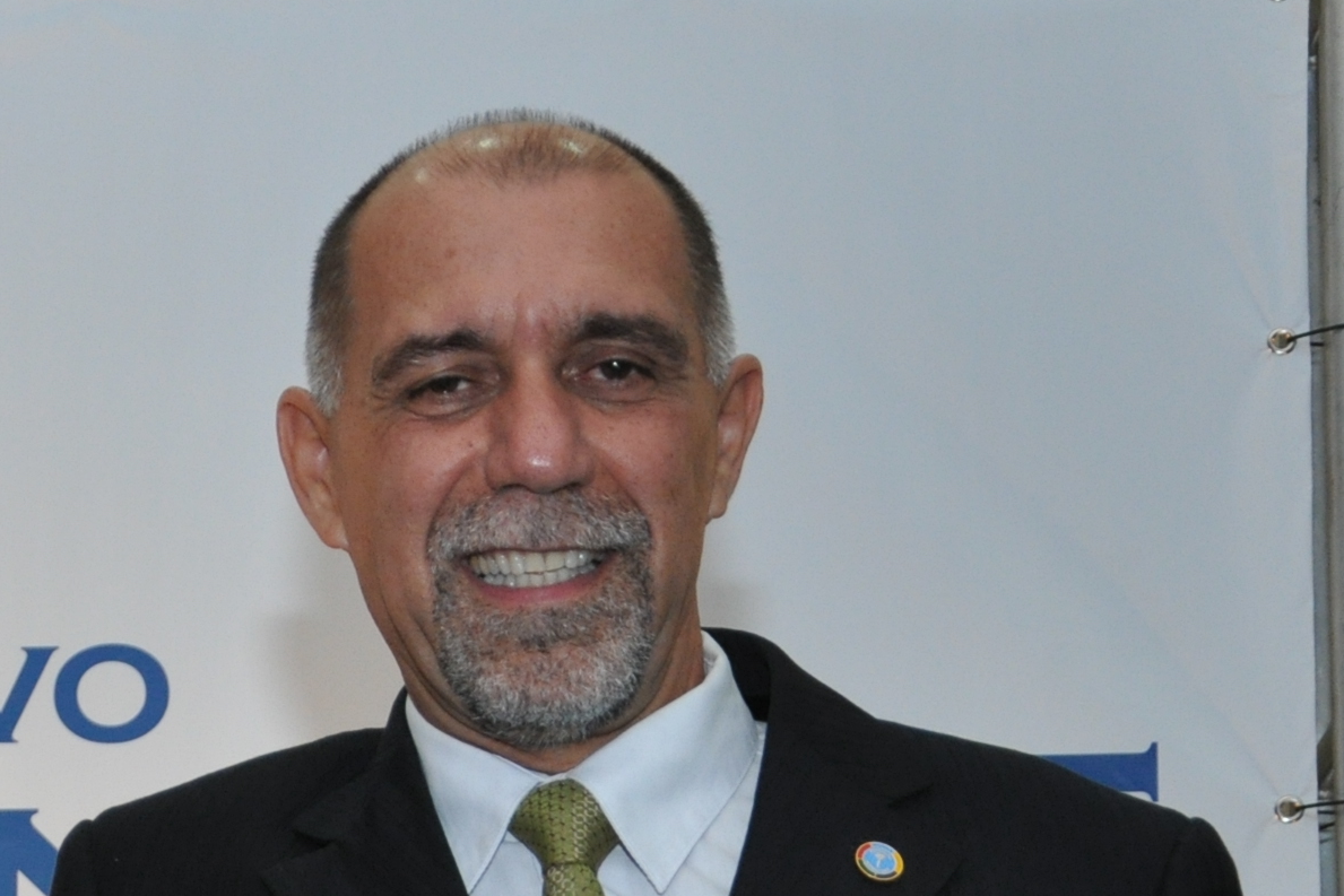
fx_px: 5750
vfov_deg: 8.8
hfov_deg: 13.0
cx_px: -323
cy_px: 1027
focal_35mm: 154
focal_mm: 38
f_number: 4.5
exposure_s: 1/60
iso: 800
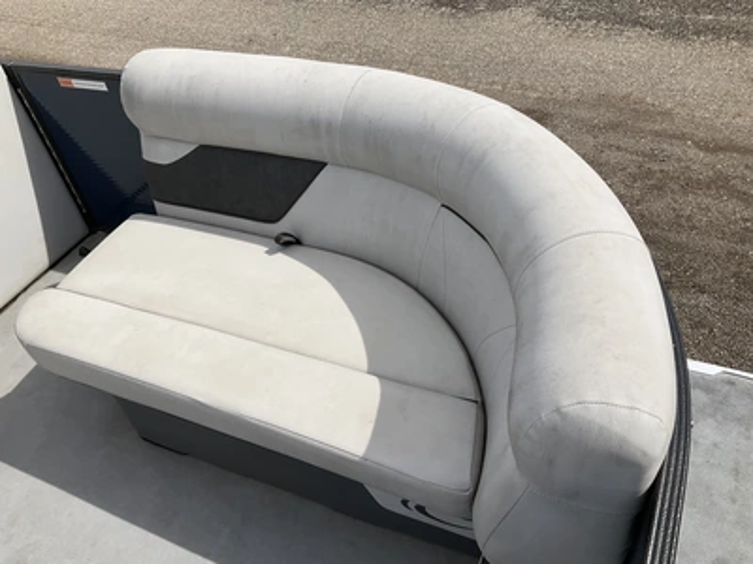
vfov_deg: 48.2
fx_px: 631
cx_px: 376
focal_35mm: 29
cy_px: 282
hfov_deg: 61.7
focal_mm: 3
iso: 25
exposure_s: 1/2801
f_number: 1.8
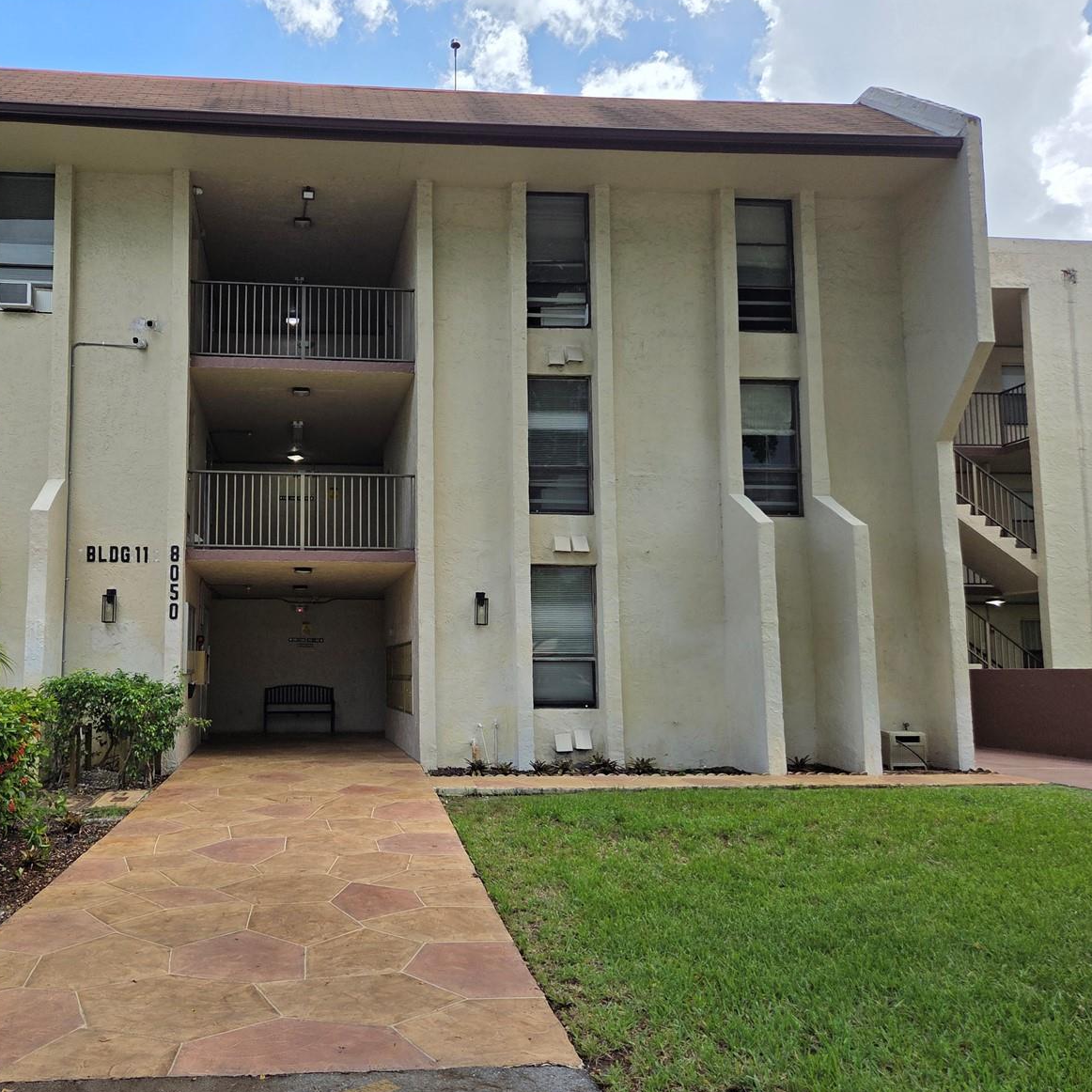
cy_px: 555
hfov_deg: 56.3
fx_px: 999
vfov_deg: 57.3
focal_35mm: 28
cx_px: 378
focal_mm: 5.4
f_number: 1.8
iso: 80
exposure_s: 1/3809
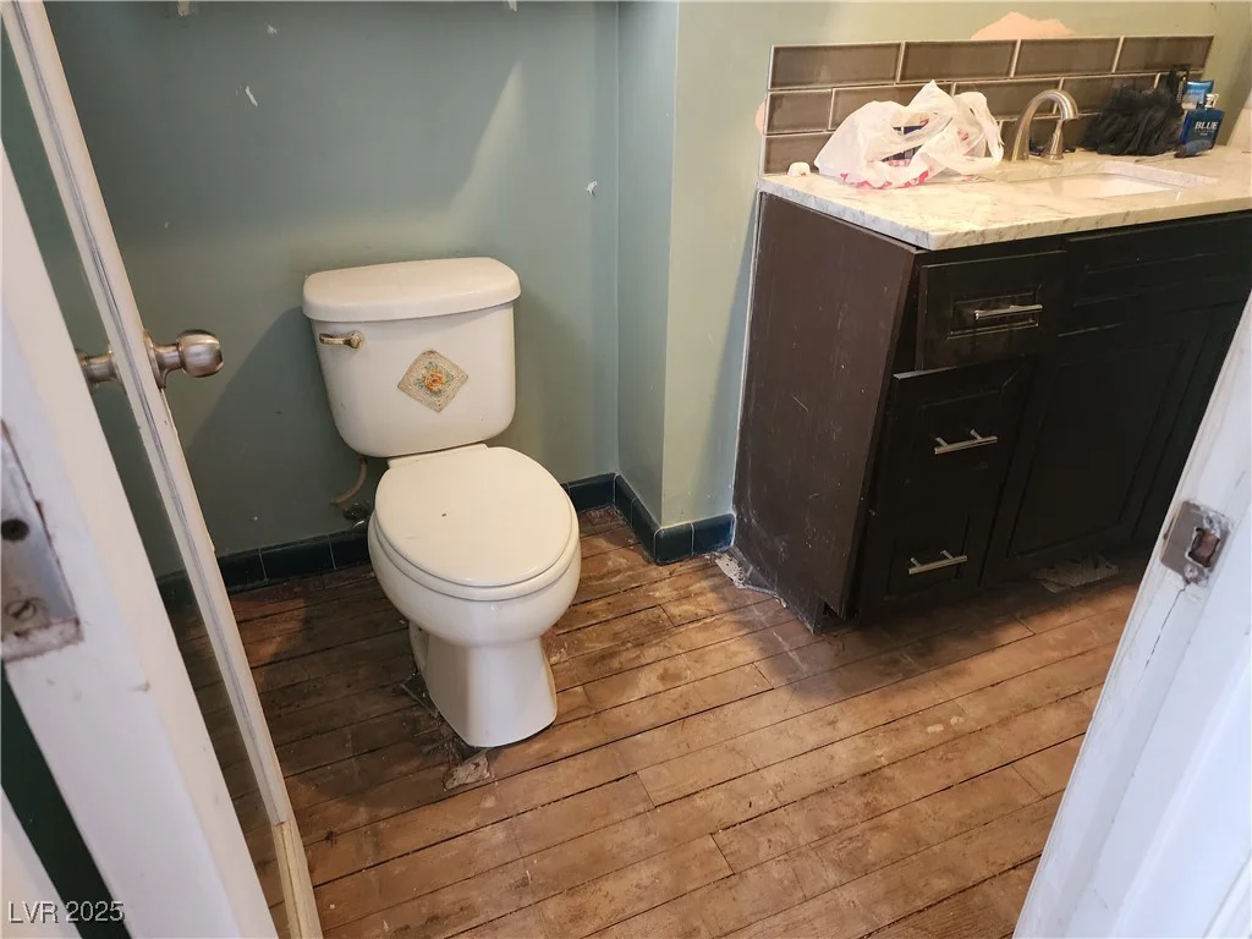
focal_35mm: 23
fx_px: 832
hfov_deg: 73.9
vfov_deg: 58.9
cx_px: 626
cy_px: 470
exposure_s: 1/60
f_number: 1.8
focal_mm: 6.4
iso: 800
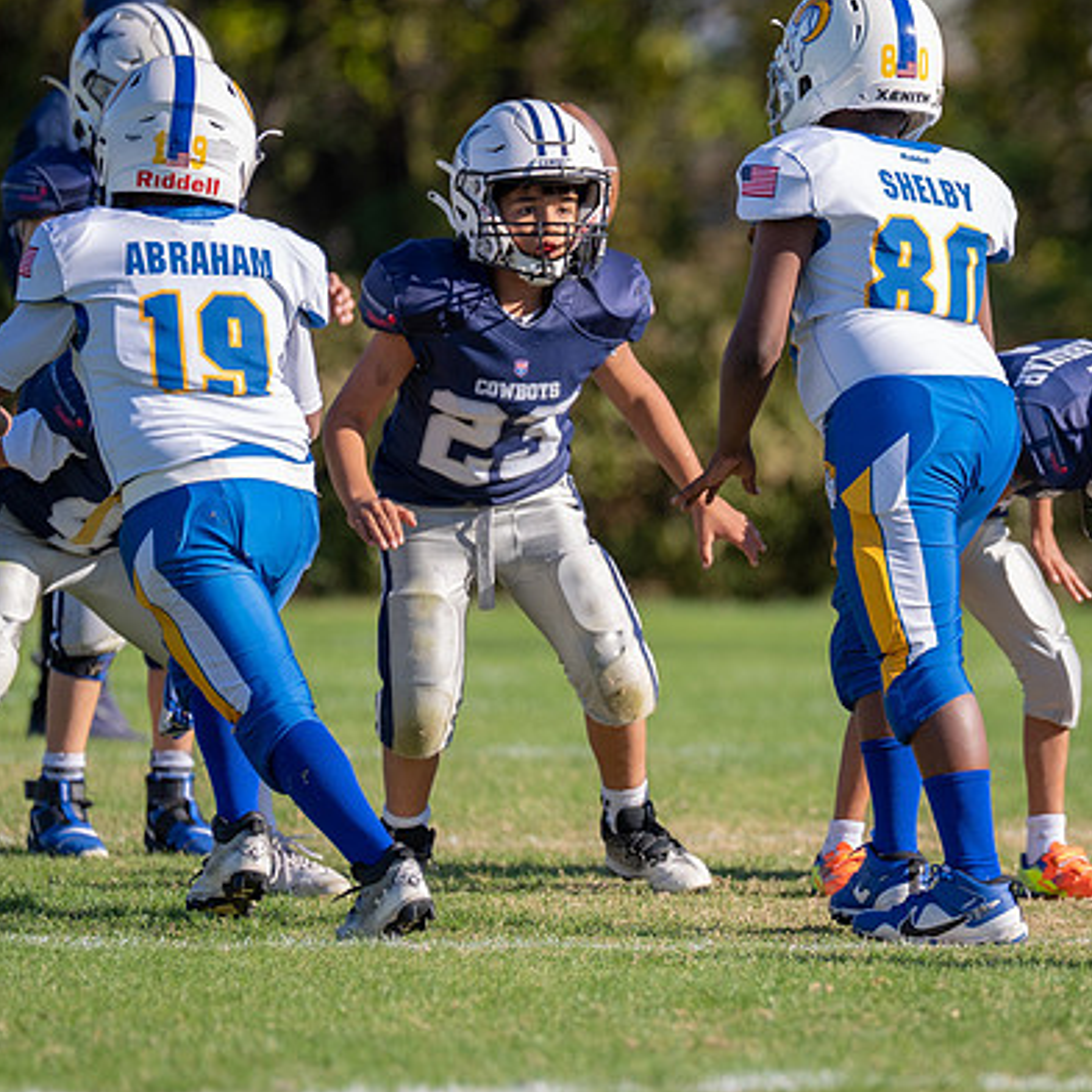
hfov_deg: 3.8
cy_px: 589
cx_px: 1110
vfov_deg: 3.8
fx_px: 16489
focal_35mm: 462
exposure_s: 1/1600
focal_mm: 200
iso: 100
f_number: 2.8
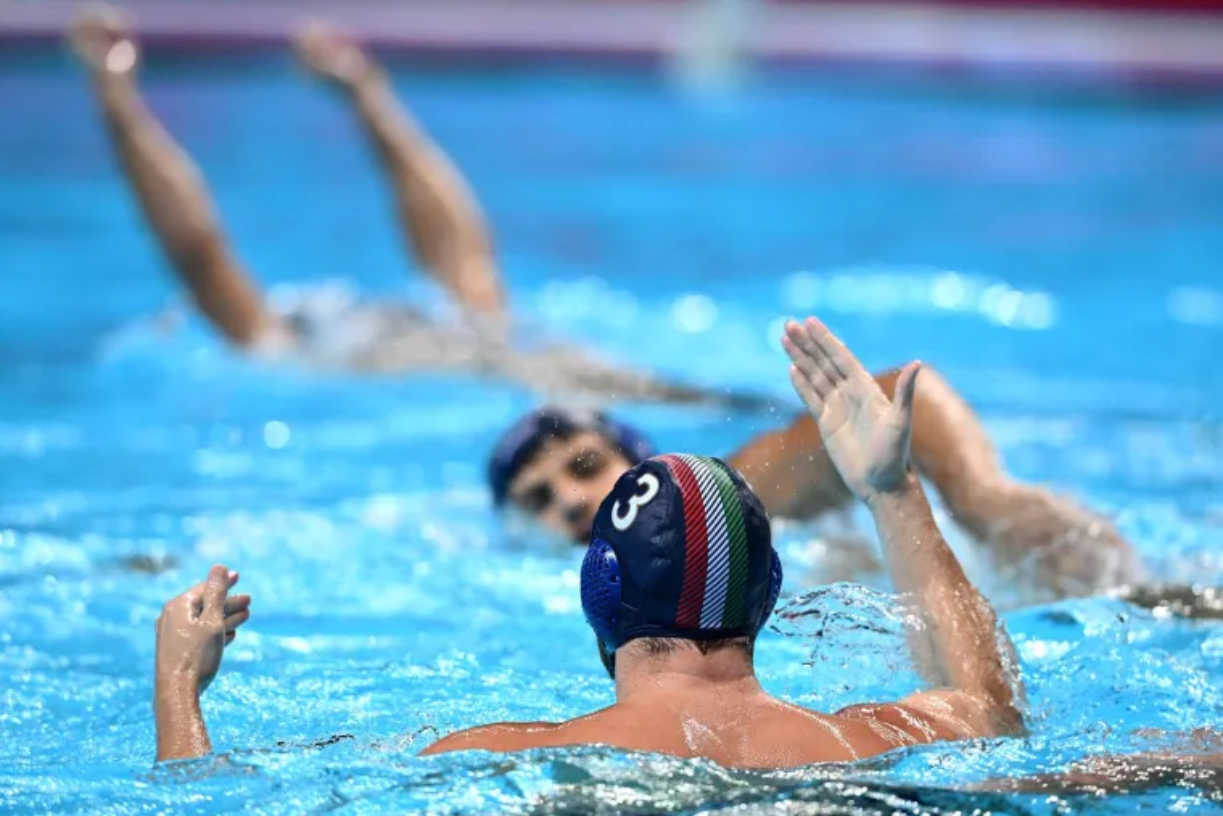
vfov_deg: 3.4
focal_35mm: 400
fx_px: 13591
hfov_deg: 5.2
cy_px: 408
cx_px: 612
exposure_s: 1/3200
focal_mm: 400
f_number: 4
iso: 4000
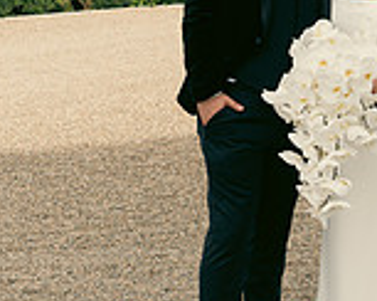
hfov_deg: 17.6
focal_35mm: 107
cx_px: 355
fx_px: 1192
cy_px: 41
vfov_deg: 14.3
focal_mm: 30
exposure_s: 1/640
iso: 125
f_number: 3.5
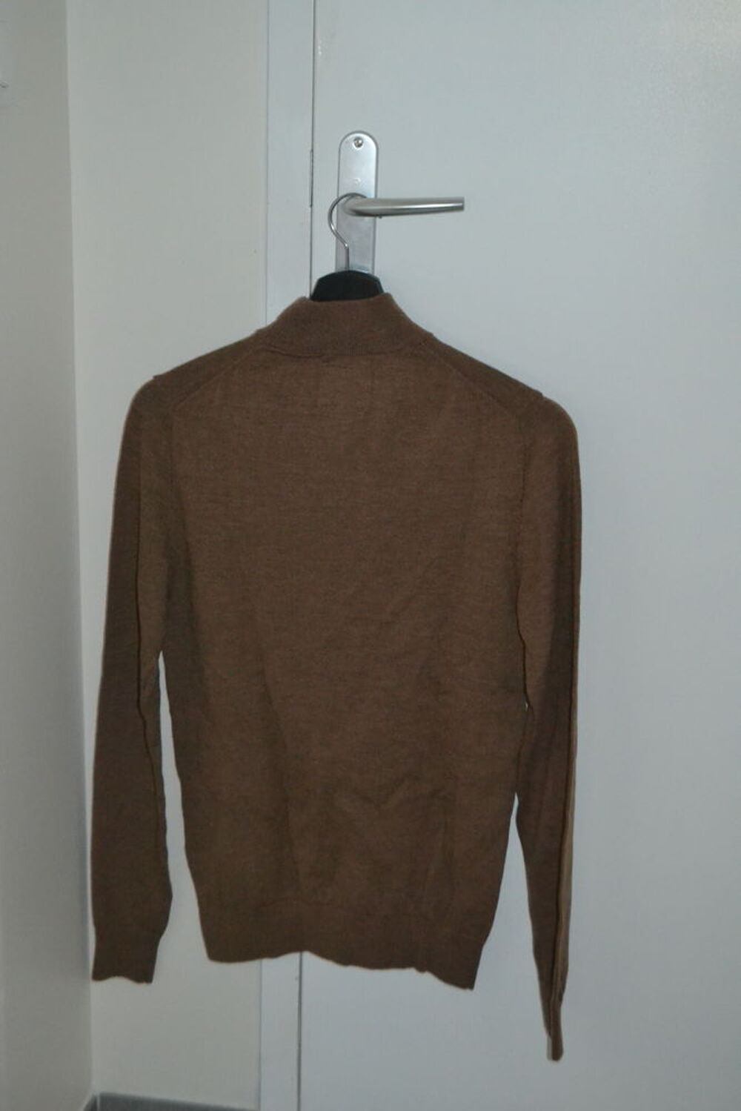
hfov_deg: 23.8
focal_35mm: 57
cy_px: 556
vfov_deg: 35.0
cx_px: 370
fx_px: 1759
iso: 3200
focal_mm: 38
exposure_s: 1/60
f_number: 5
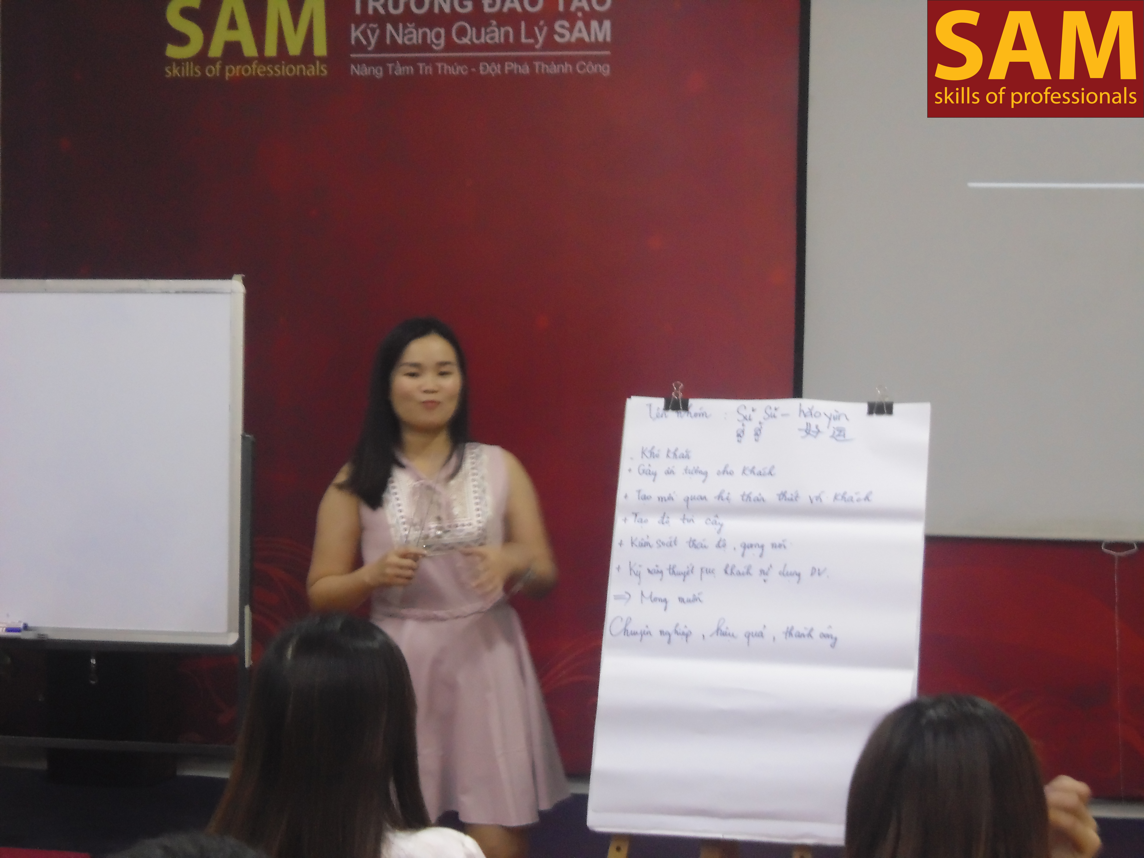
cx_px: 572
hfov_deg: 20.9
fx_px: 3107
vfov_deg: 15.7
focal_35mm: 94
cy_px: 429
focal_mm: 16.9
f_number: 4.7
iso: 400
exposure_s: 1/13
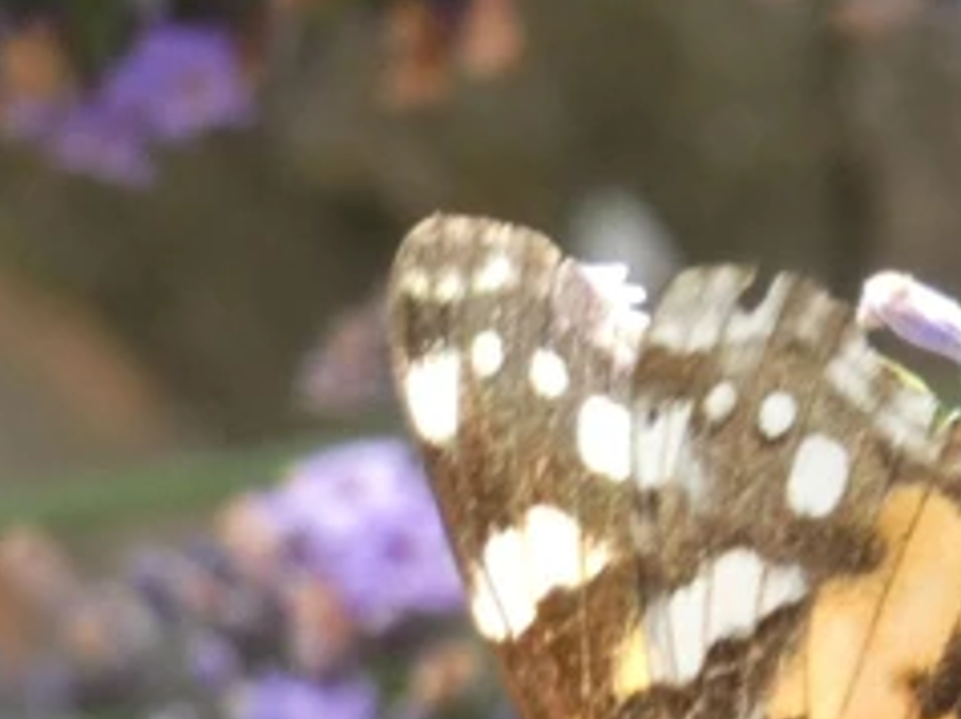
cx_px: 1054
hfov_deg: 4.4
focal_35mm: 455
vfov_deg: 3.3
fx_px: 12619
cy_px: 881
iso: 320
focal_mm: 30.2
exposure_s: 1/80
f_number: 7.1
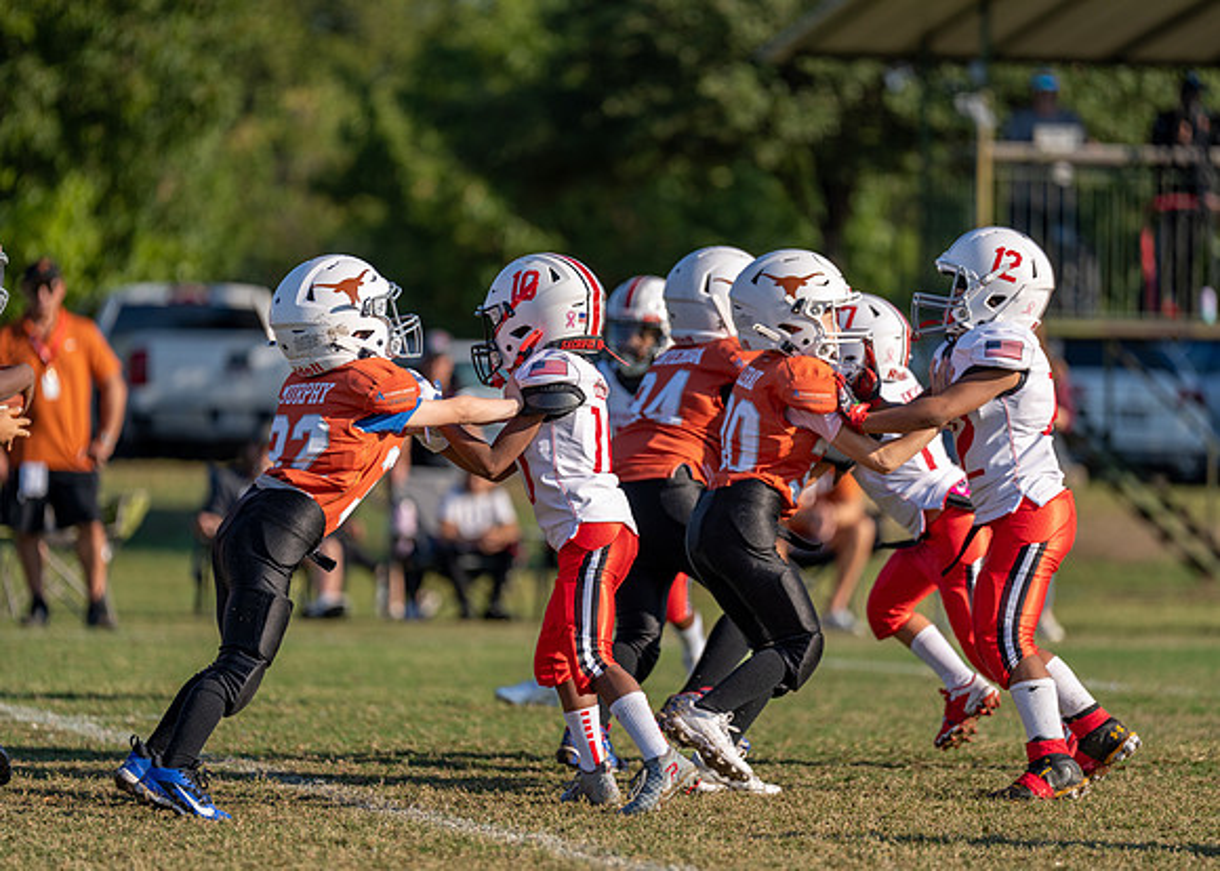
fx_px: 7260
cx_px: 610
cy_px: 436
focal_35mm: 210
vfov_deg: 6.9
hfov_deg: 9.6
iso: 100
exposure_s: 1/1600
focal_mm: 200
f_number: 2.8
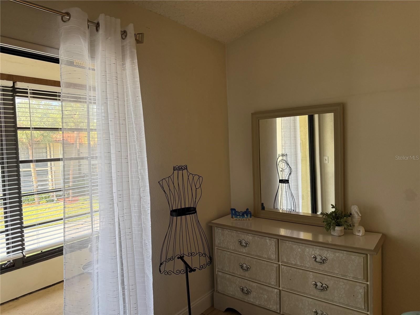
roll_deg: +2.1
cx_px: 210
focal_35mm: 24
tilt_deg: -1.9
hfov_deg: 71.6
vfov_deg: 56.8
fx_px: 291
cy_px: 158
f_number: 1.78
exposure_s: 1/182
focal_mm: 6.76
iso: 160
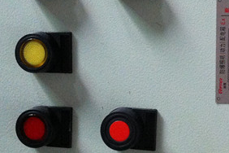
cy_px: 59
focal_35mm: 103
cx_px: 201
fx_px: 655
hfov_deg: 19.5
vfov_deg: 13.3
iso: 250
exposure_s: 1/15
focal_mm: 3.85
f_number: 2.8
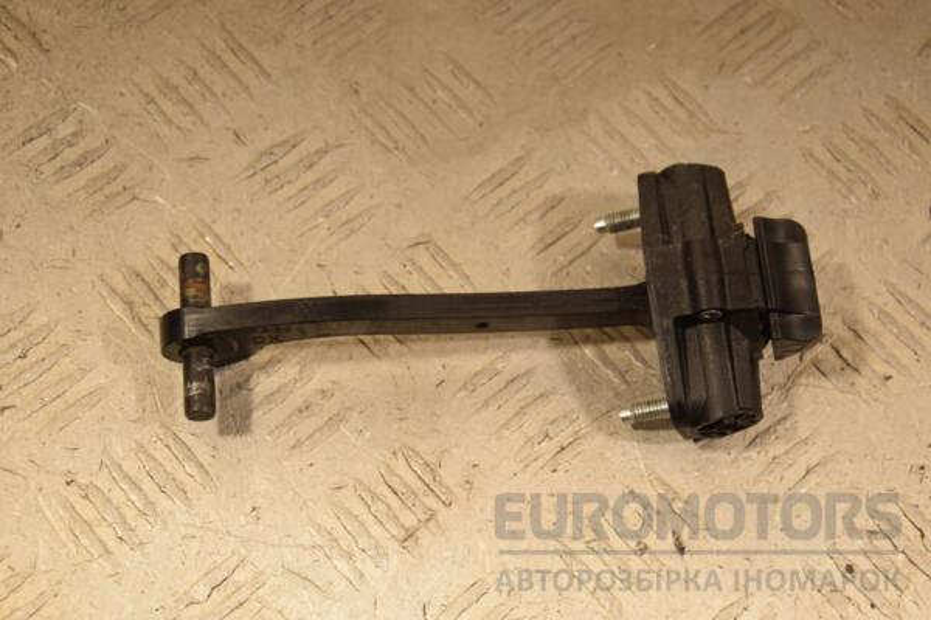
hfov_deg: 26.0
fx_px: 2017
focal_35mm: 78
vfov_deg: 17.5
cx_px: 466
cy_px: 310
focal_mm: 52
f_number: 7.1
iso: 800
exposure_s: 1/200
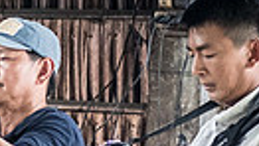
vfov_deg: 3.3
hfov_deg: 5.8
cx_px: -234
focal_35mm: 364
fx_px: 2502
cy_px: 178
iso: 1600
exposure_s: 1/80
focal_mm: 50
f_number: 2
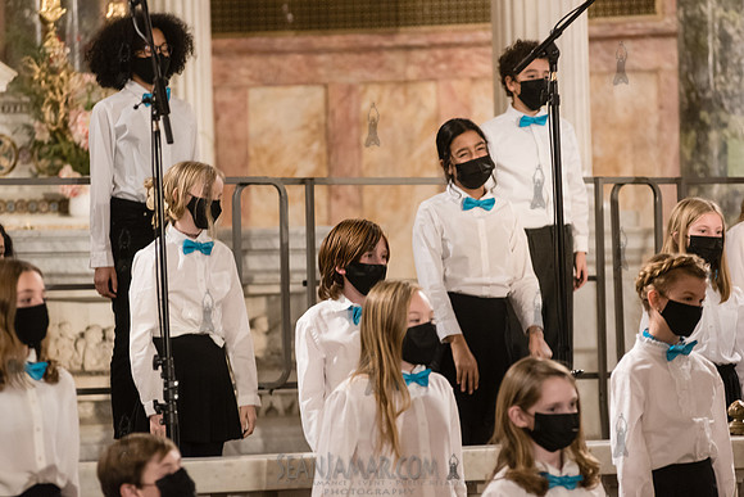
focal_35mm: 185
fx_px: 3824
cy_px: 248
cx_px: 372
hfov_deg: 11.1
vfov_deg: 7.4
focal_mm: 185
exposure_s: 1/125
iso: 4000
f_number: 5
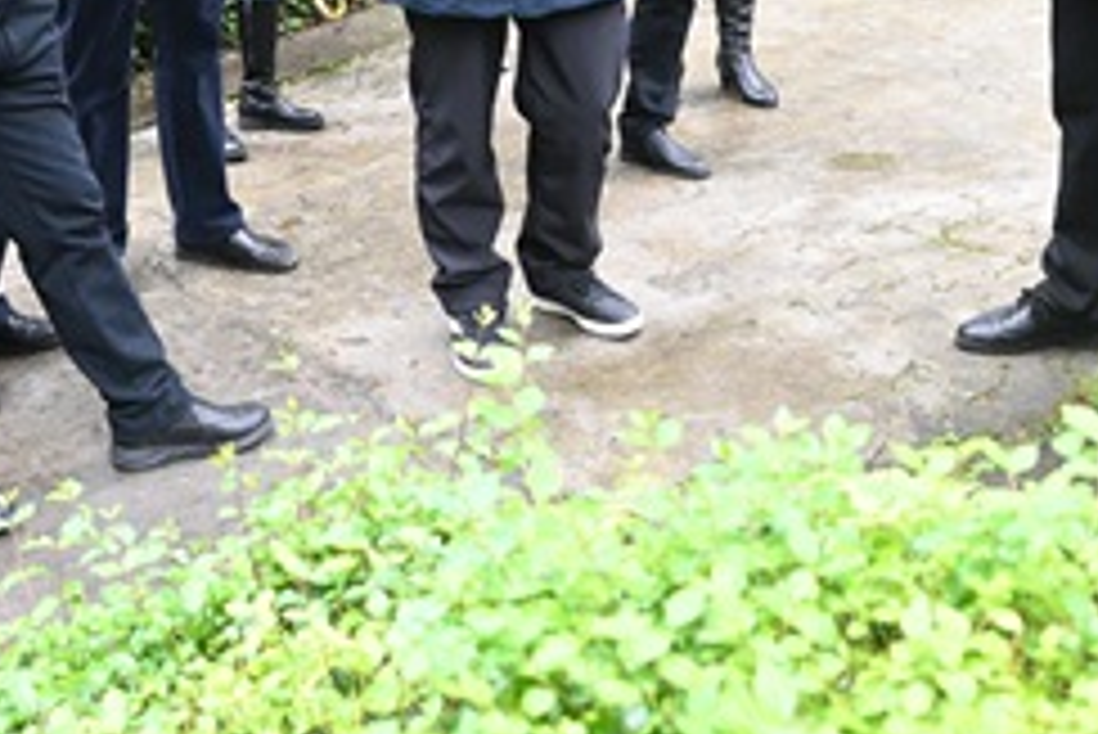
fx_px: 1800
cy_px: -77
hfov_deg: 33.6
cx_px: 351
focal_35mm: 59
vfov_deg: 21.8
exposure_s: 1/160
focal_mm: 24
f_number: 5.6
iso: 6400
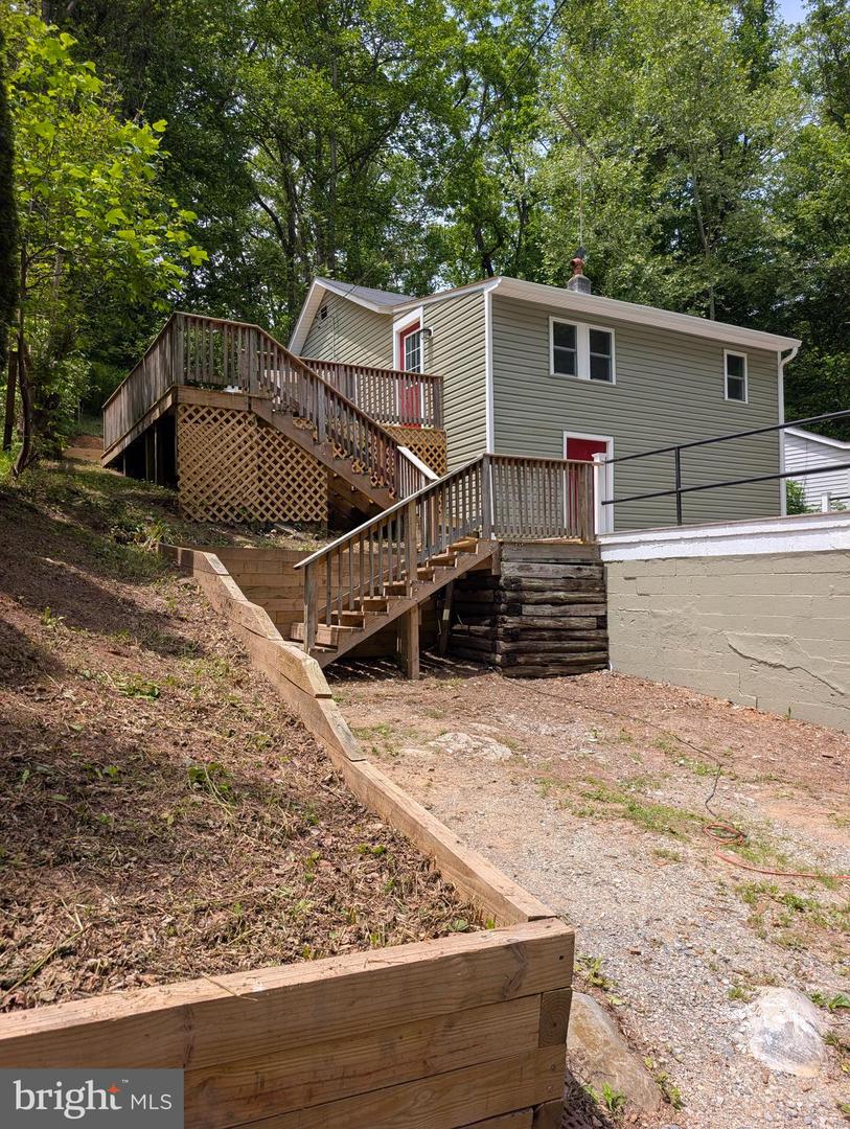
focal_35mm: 24
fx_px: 784
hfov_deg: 56.9
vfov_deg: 71.5
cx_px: 425
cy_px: 564
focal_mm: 6.9
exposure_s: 1/611
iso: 19
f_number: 1.68
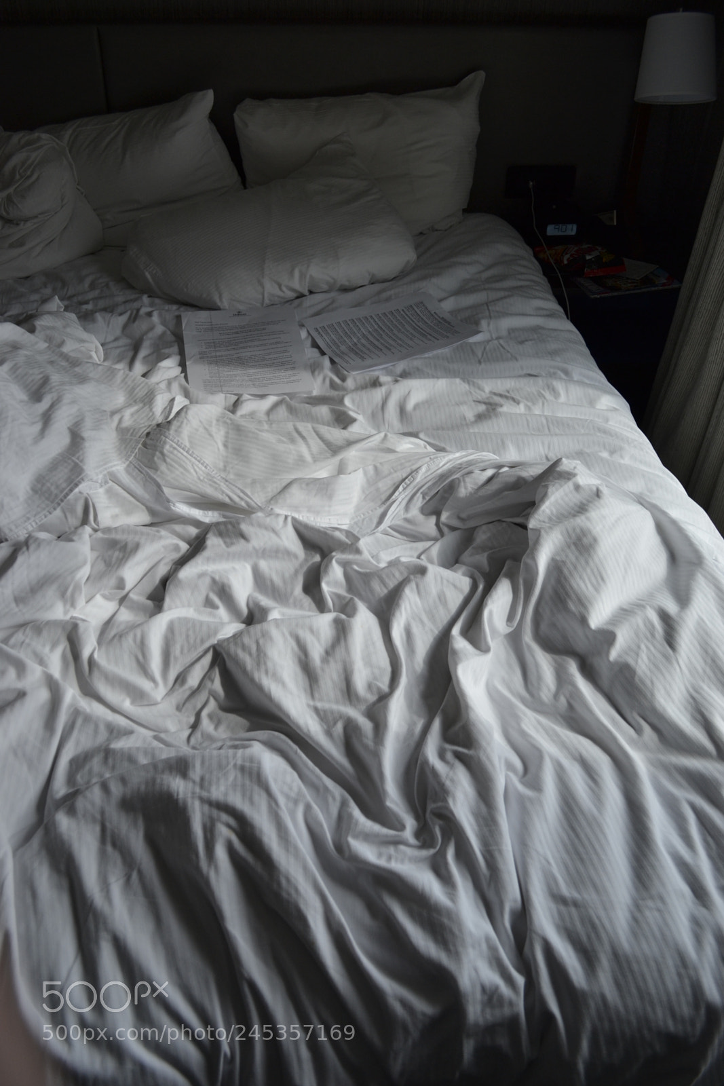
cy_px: 543
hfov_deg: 43.6
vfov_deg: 61.9
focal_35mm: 30
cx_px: 362
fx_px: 905
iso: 110
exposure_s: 1/160
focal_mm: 20
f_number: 5
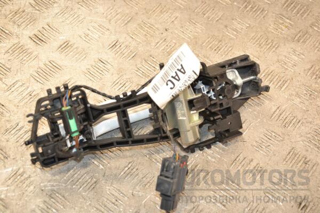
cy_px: 106
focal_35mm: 68
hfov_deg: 29.9
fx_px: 600
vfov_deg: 20.2
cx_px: 160
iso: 800
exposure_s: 1/200
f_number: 4.8
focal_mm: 45
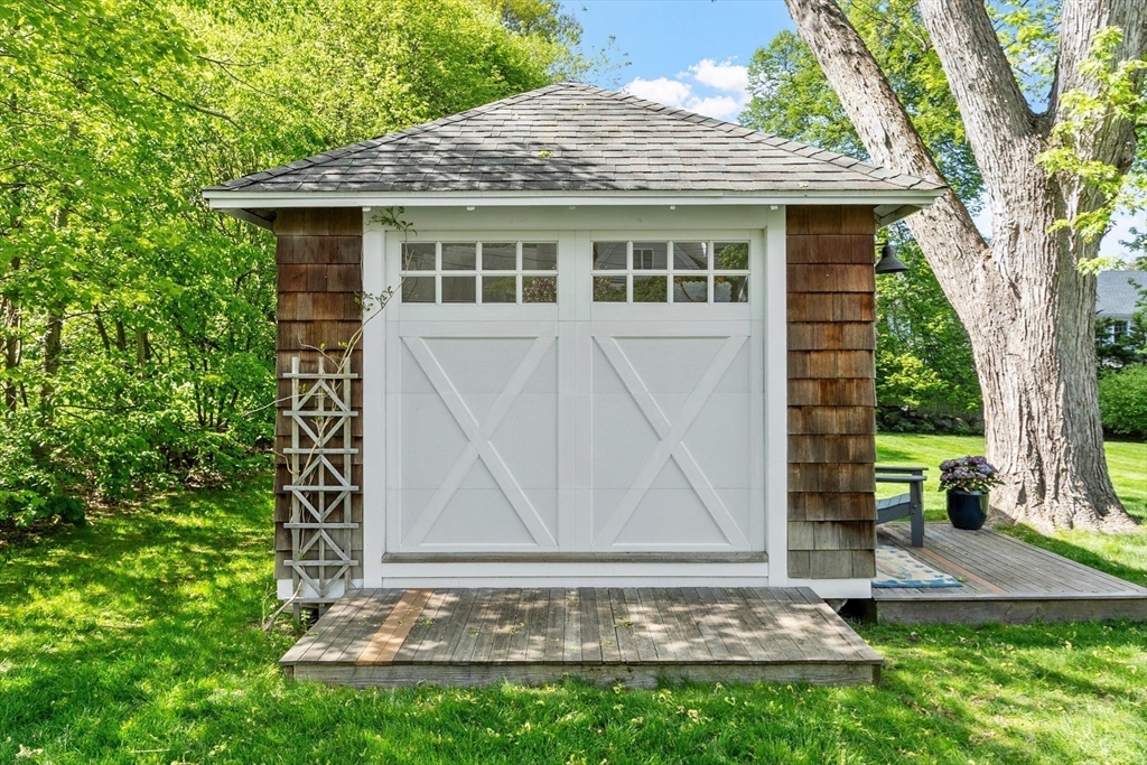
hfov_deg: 73.7
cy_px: 382
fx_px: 765
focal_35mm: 24
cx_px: 574
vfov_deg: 53.1
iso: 200
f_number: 8
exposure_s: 1/125
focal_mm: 16
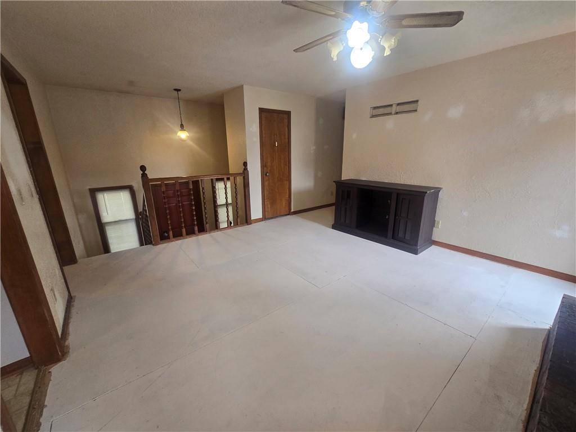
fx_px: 216
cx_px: 288
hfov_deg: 106.2
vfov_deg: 89.9
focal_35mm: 13
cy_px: 216
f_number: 2.2
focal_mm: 2.2
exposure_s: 1/60
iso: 100
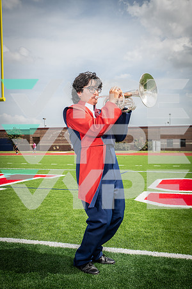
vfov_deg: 48.5
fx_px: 320
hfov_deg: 33.4
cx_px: 96
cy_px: 144
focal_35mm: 40
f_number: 7.1
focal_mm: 40
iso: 125
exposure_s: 1/400
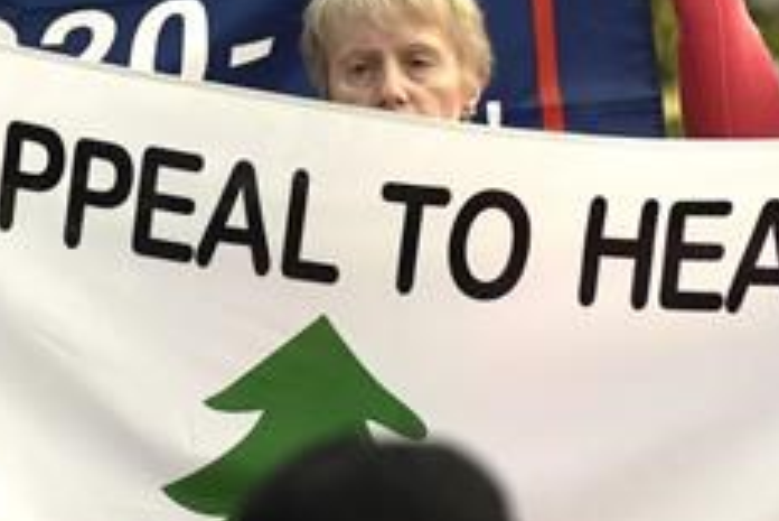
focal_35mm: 561
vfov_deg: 2.5
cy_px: -151
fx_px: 12147
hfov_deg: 3.7
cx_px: 77
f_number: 4
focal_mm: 200
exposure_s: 1/1600
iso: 1000
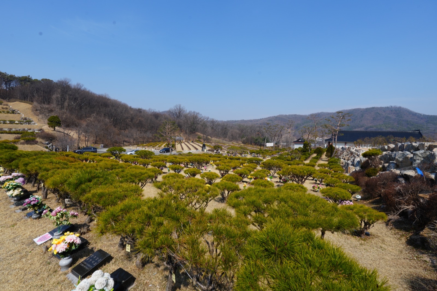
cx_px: 218
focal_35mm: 16
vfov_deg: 72.0
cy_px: 146
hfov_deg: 95.0
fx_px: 200
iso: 100
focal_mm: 16.5
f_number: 10
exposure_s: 1/160
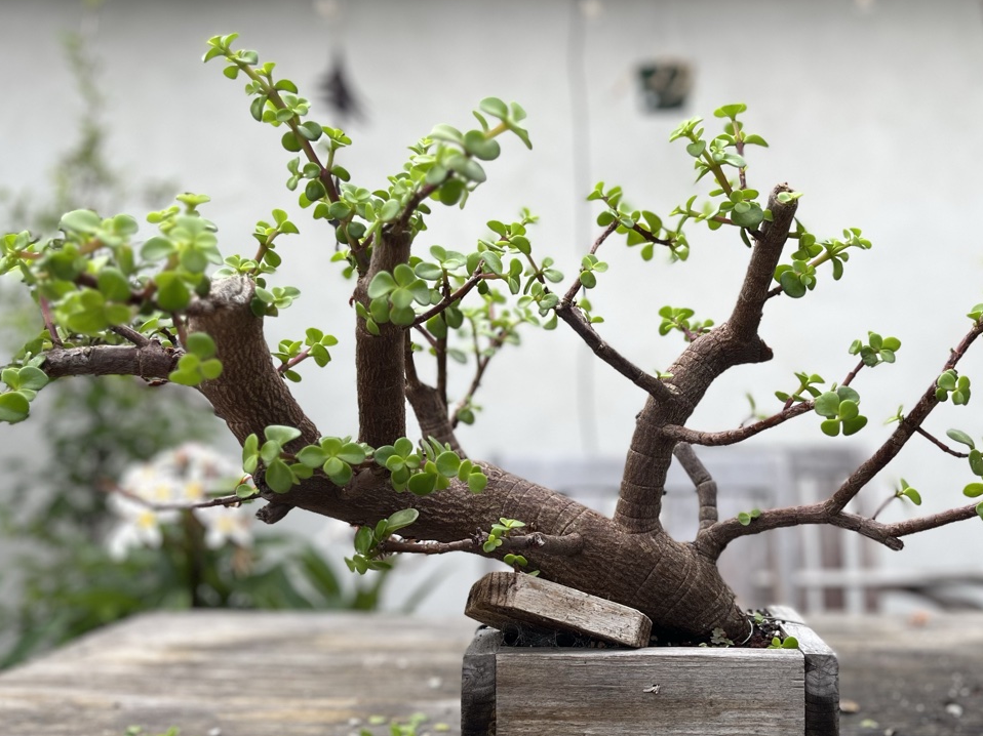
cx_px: 603
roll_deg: +0.6
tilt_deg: -0.3
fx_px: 1079
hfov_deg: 48.6
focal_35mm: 38
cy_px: 420
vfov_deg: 37.6
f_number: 1.6
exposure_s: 1/558
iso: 50
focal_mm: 5.1
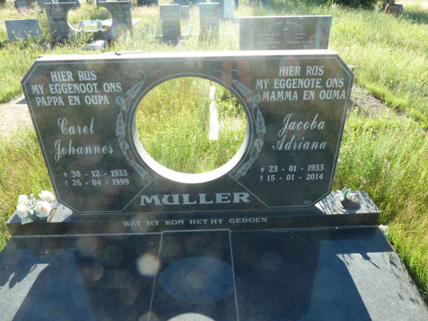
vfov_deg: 54.9
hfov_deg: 69.4
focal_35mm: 25
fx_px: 309
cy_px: 160
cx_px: 214
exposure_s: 1/50
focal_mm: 4.1
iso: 80
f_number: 6.3
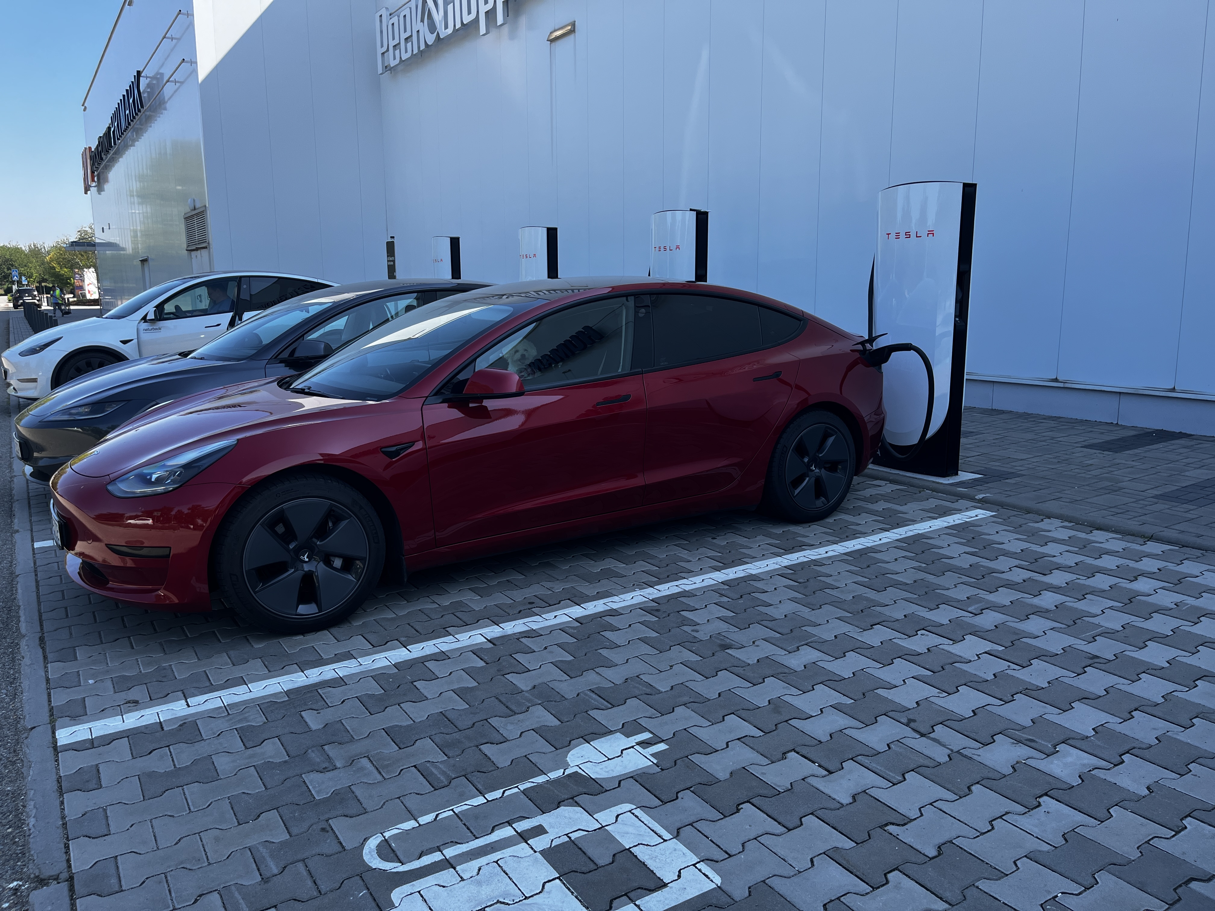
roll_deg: +0.0
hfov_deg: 67.3
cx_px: 608
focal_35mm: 26
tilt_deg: -10.5
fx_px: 913
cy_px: 456
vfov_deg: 53.1
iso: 50
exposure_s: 1/852
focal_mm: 5.1
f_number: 1.6
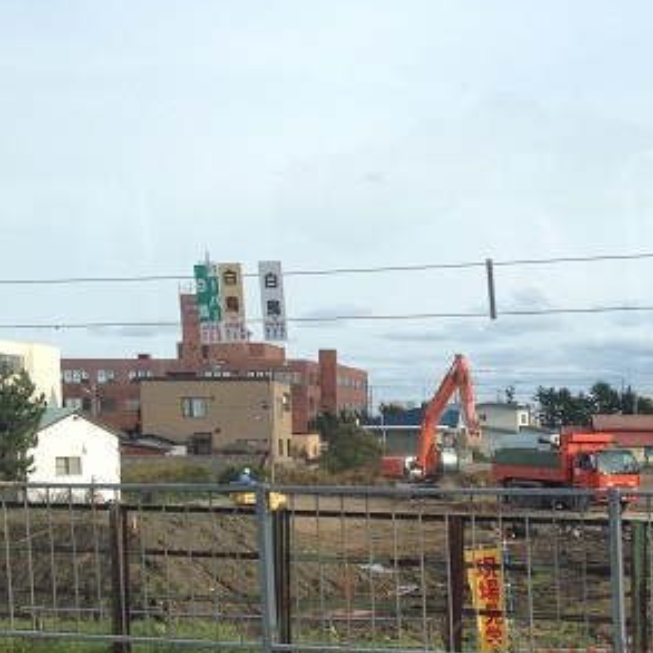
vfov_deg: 25.9
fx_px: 1387
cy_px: 539
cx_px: 583
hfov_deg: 25.7
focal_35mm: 65
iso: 50
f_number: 2.4
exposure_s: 1/516
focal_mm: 4.12
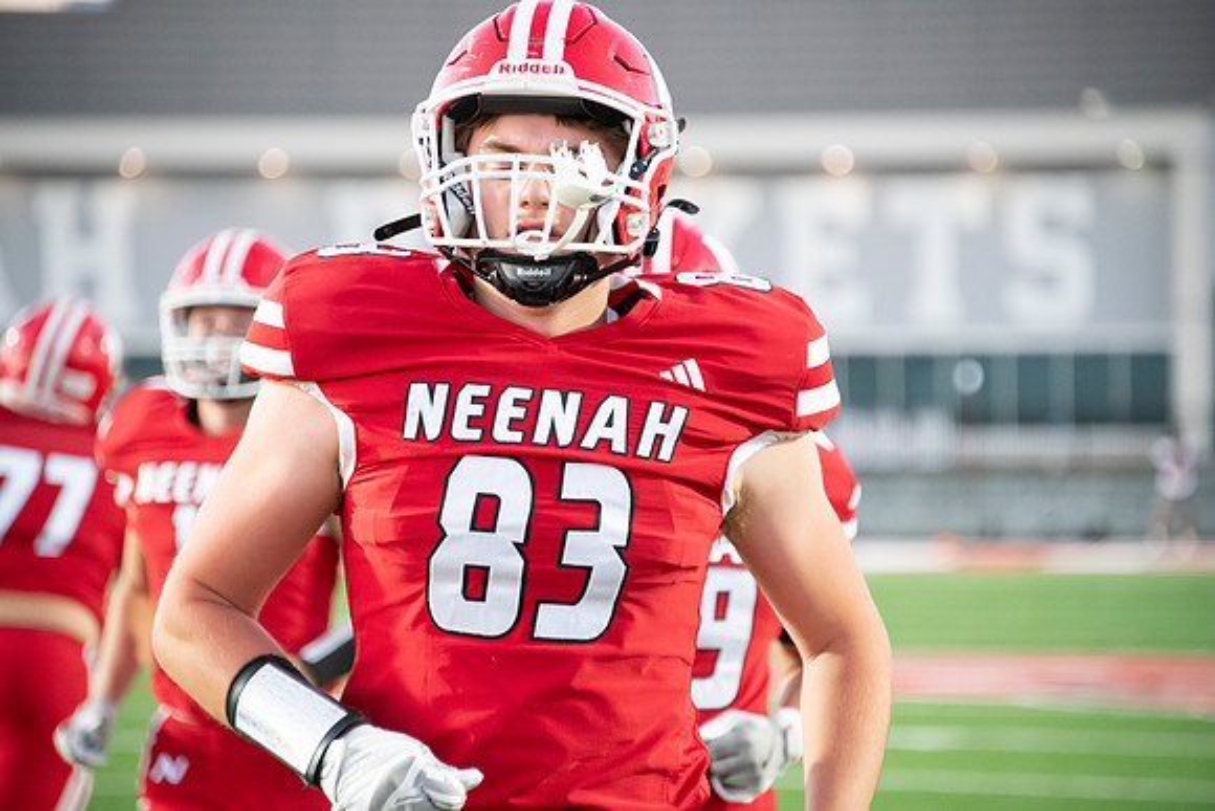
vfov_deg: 5.5
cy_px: 406
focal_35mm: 250
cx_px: 608
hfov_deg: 8.2
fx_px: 8439
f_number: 5.6
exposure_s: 1/320
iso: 8000
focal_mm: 250
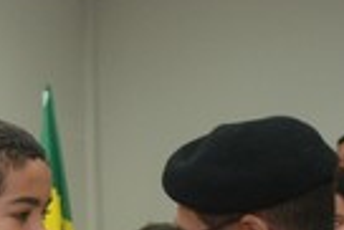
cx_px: -63
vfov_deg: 12.2
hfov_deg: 17.9
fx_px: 1043
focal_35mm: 109
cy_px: 308
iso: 1600
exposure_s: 1/80
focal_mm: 22
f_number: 3.8
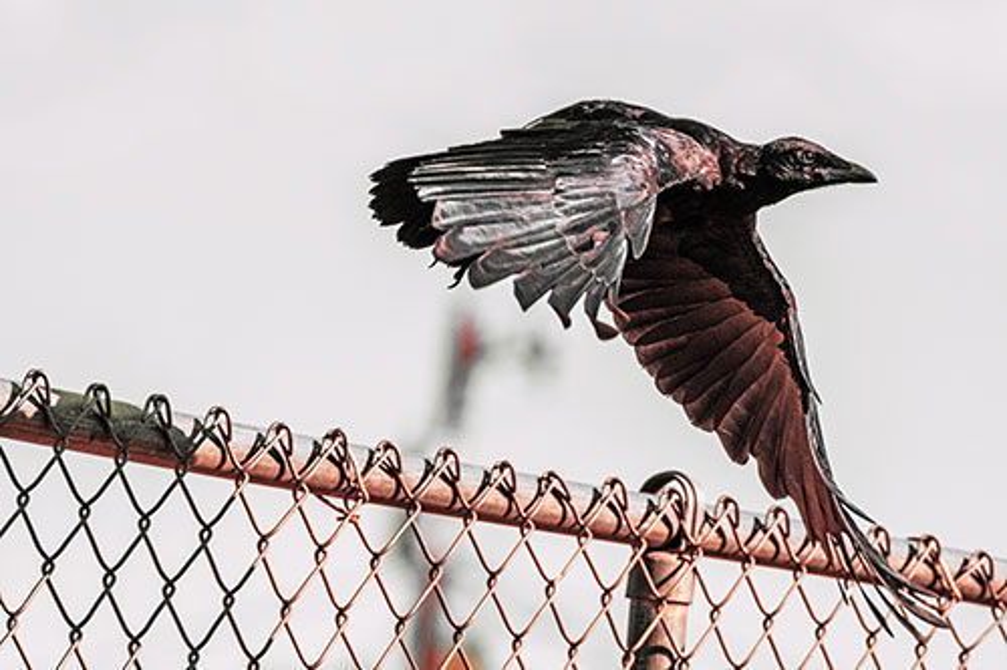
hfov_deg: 4.6
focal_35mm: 450
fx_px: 12583
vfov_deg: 3.1
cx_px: 504
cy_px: 335
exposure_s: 1/4000
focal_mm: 450
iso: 2500
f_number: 11
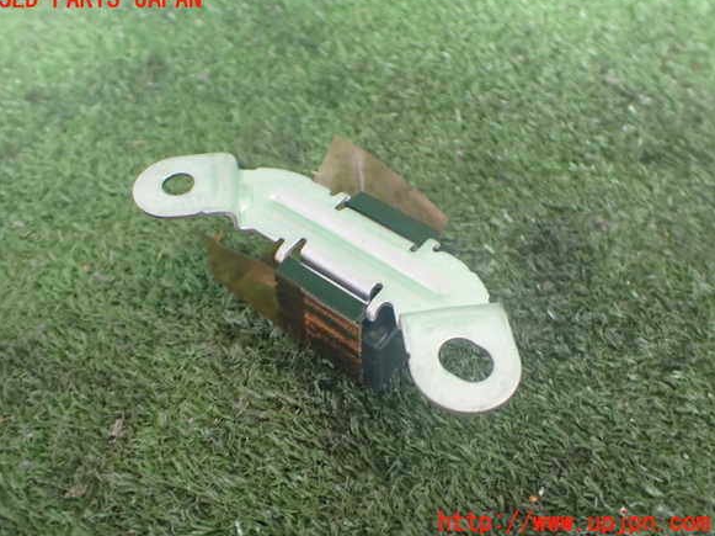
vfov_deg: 45.4
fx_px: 640
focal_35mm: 31
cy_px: 261
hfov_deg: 58.4
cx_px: 347
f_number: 2.3
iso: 800
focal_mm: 5.4
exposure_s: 1/80
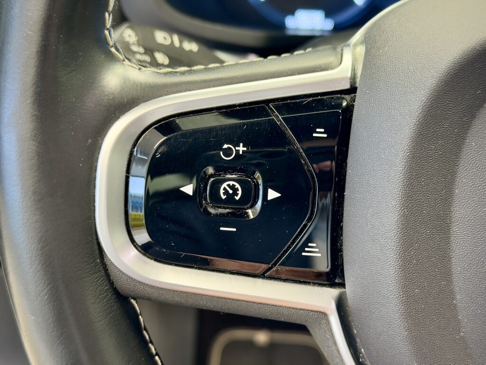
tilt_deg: -30.7
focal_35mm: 48
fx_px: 674
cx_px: 243
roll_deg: -1.8
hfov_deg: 39.7
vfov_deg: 30.3
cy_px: 182
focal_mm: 6.76
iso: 320
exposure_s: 1/33
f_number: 1.78
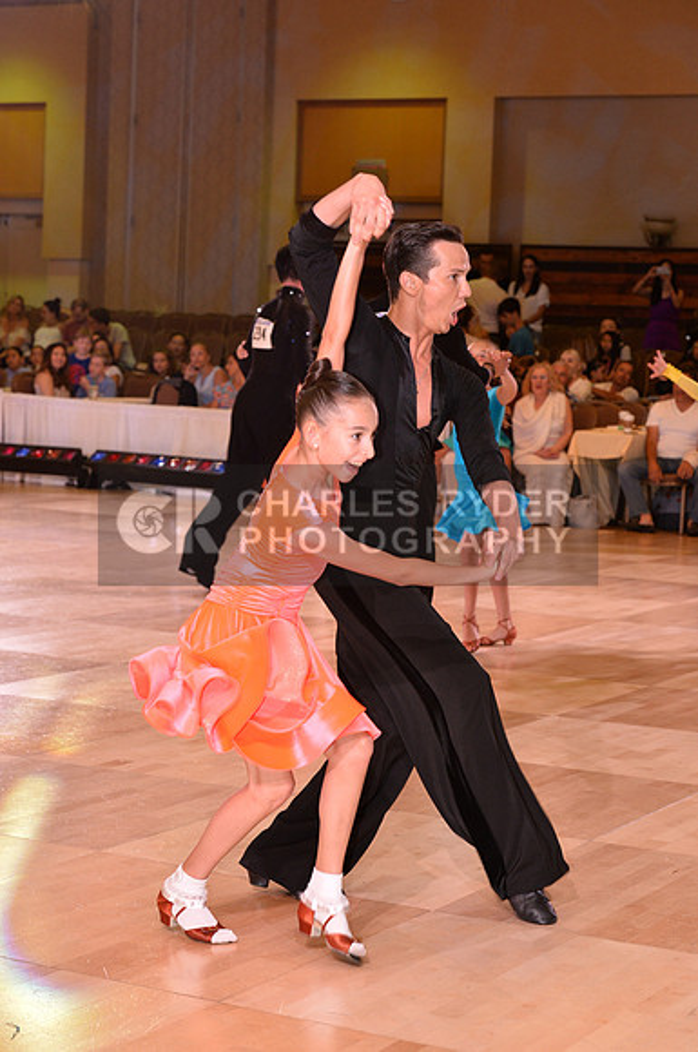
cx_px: 349
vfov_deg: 24.8
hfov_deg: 16.6
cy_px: 526
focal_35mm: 82
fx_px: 2392
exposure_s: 1/160
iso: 1250
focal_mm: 82
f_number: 7.1
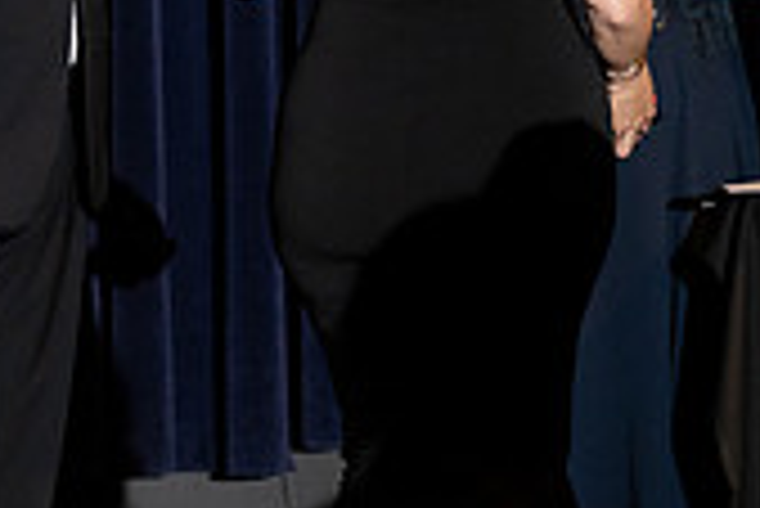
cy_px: -7
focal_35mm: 388
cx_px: 18
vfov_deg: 3.5
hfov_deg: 5.3
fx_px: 8198
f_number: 5
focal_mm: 113
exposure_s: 1/200
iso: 2500
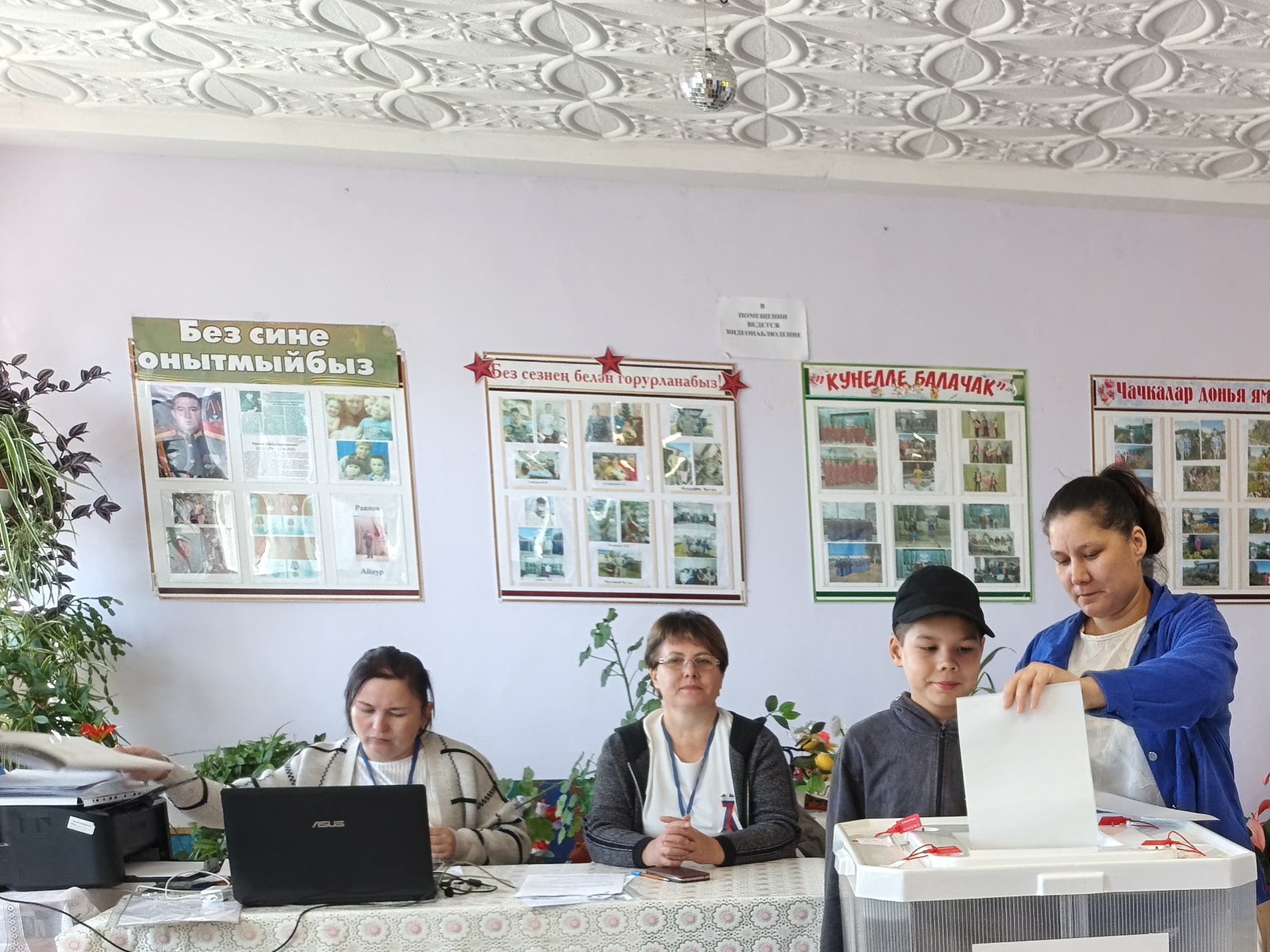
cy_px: 945
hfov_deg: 35.0
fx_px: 1798
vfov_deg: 28.0
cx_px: 1289
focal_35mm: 49
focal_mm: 5.56
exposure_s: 1/120
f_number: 1.8
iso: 173
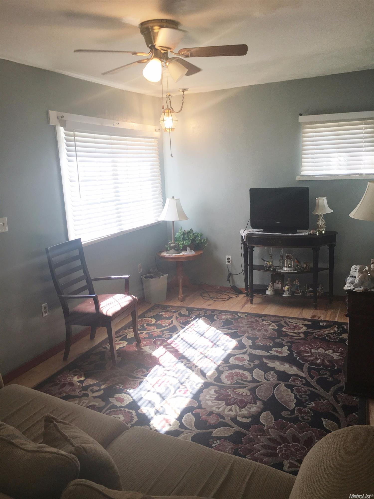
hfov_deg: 48.2
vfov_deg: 61.7
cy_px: 250
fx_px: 418
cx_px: 187
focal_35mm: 29
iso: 25
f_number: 2.2
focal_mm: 4.15
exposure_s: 1/60
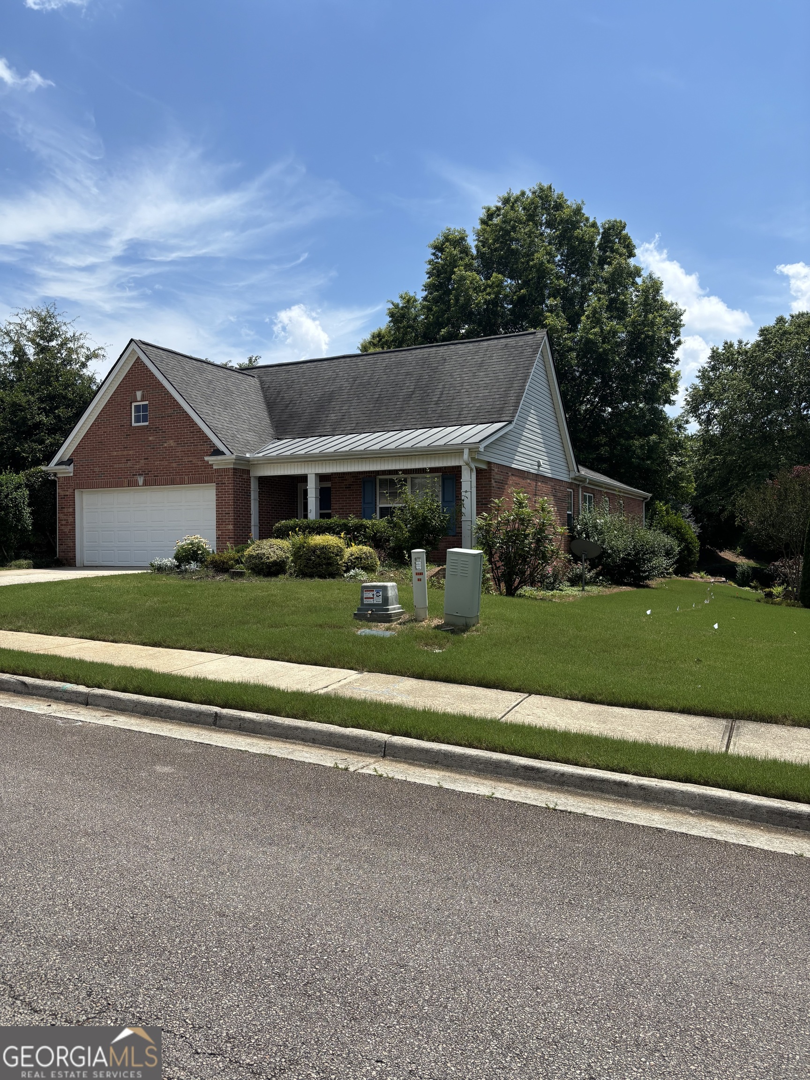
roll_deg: +0.6
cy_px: 540
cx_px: 405
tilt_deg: -1.3
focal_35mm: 26
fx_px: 811
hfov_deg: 53.1
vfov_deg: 67.3
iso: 50
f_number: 1.6
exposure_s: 1/3937
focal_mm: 5.96
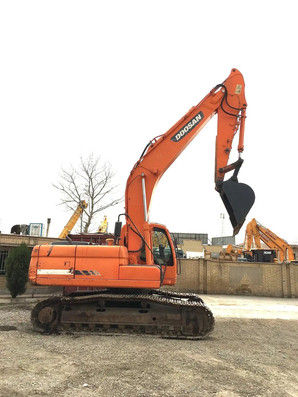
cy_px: 198
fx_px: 333
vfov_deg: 61.7
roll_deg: -1.8
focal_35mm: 29
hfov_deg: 48.2
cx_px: 149
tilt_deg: +12.0
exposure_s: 1/1789
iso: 25
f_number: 2.2
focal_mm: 4.15
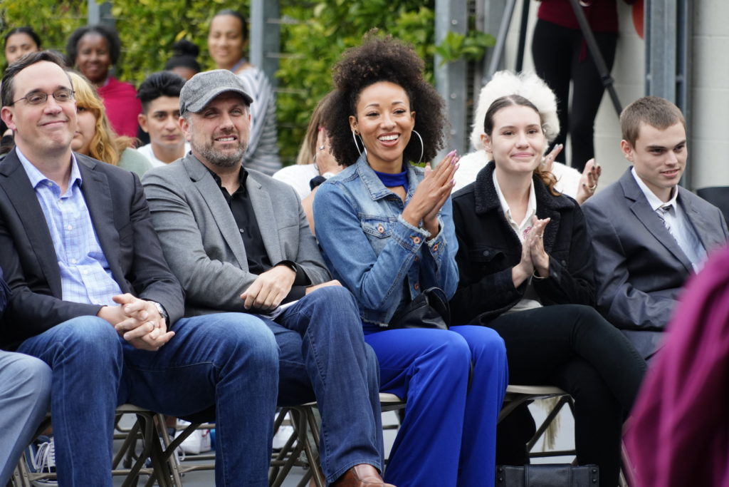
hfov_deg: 8.6
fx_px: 4860
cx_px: 364
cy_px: 244
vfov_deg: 5.7
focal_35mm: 240
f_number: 6.7
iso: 1600
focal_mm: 240
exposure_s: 1/125
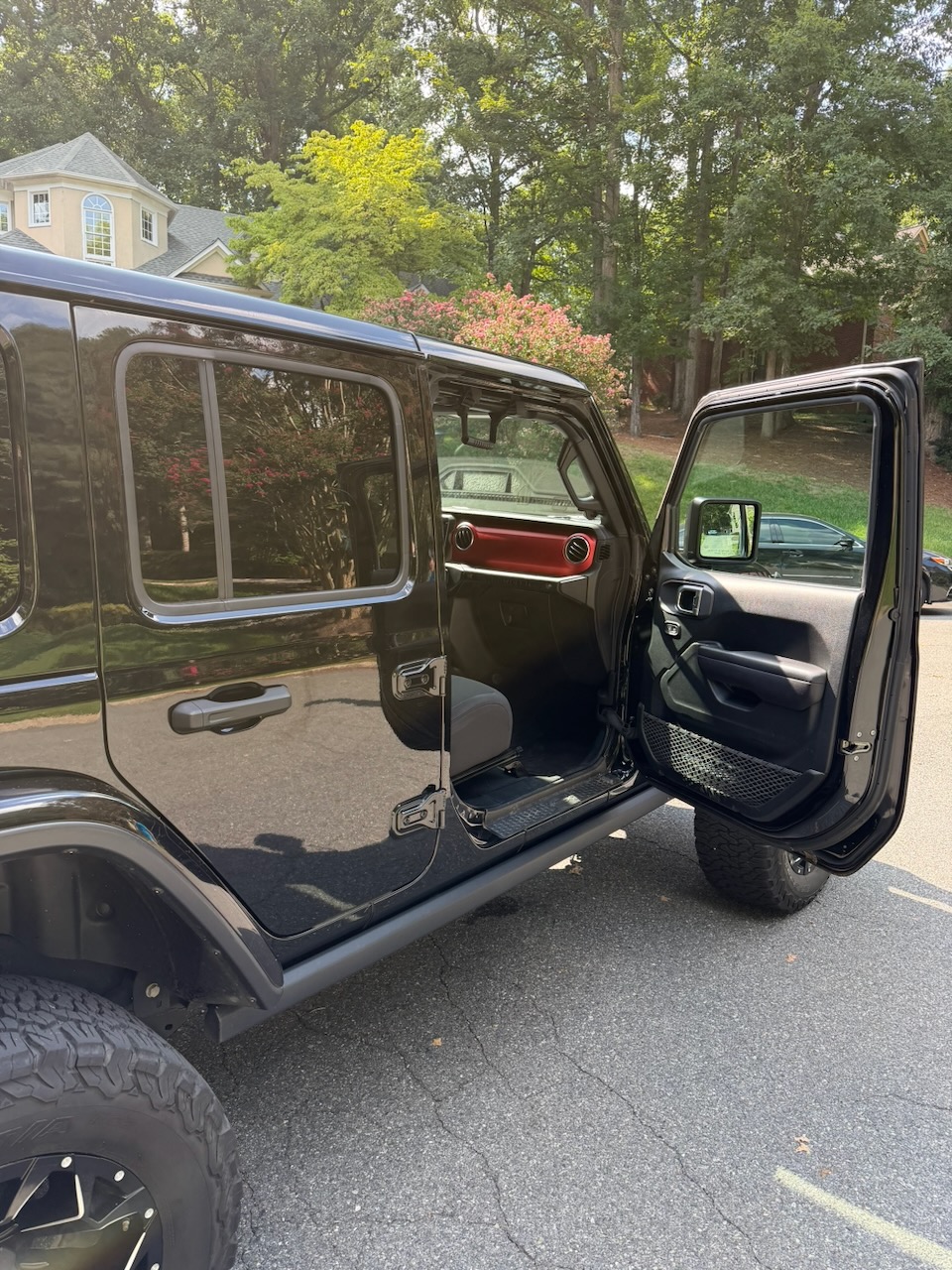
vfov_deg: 71.6
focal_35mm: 24
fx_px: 880
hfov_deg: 56.8
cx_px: 476
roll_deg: -1.4
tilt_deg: -9.2
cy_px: 635
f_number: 1.78
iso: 100
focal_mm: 6.76
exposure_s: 1/416
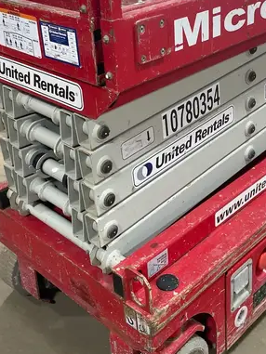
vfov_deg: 37.1
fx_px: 512
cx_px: 166
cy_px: 83
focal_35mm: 50
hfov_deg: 29.0
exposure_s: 1/71
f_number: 1.6
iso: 125
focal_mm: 4.2
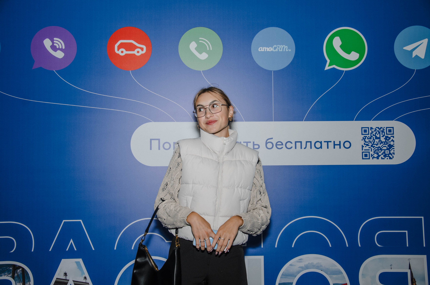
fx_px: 501
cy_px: 142
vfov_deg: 31.8
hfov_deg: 46.5
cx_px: 215
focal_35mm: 42
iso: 125
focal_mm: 28
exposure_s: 1/160
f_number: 4.5
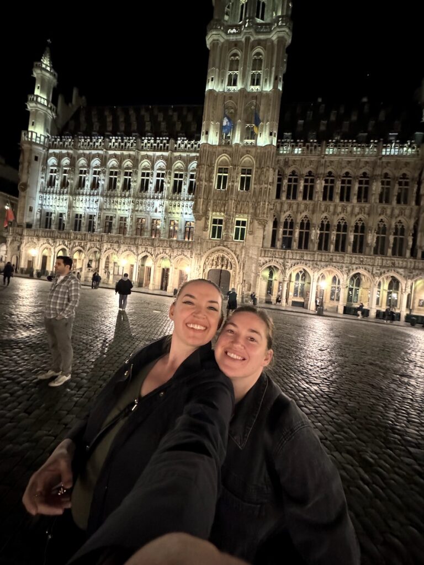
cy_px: 282
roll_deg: -6.6
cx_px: 212
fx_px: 229
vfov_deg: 102.1
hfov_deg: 85.7
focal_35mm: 14
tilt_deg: -0.1
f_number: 2.2
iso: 1250
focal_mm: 2.22
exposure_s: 1/25
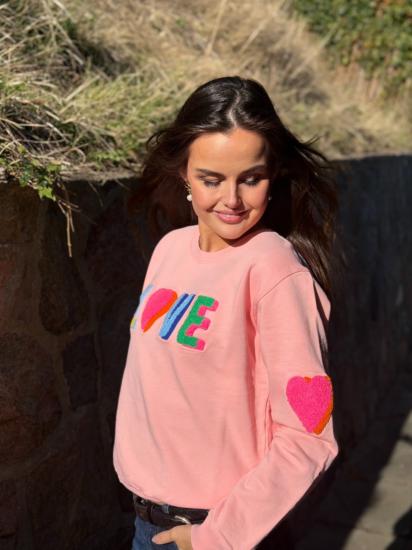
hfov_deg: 28.0
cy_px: 289
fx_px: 825
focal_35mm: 52
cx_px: 205
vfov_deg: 36.8
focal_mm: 6.76
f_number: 1.78
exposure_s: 1/7143
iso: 64
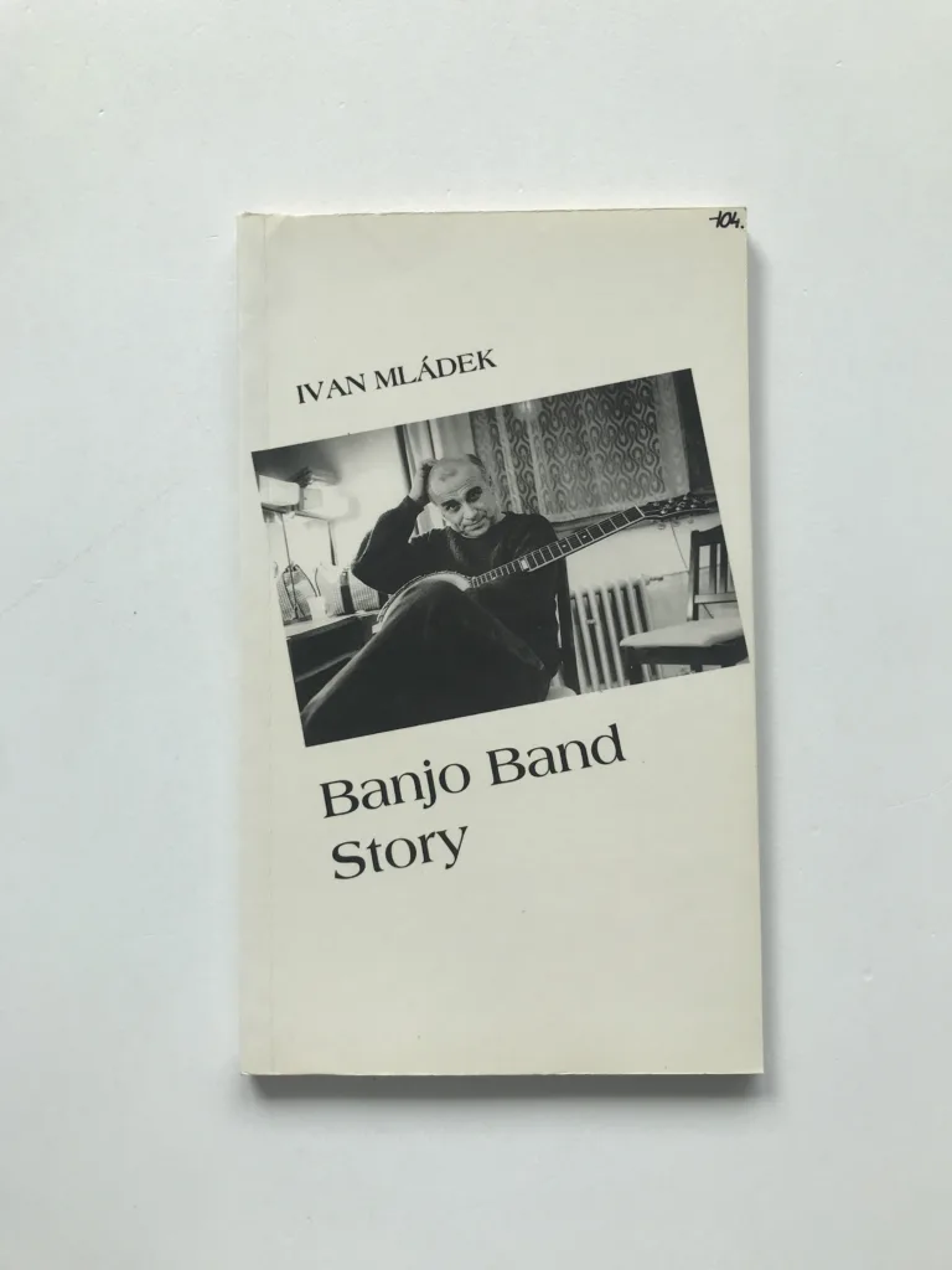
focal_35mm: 28
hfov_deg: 49.7
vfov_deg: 63.4
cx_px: 476
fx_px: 1027
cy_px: 635
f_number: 1.8
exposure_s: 1/416
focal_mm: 3.99
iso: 20
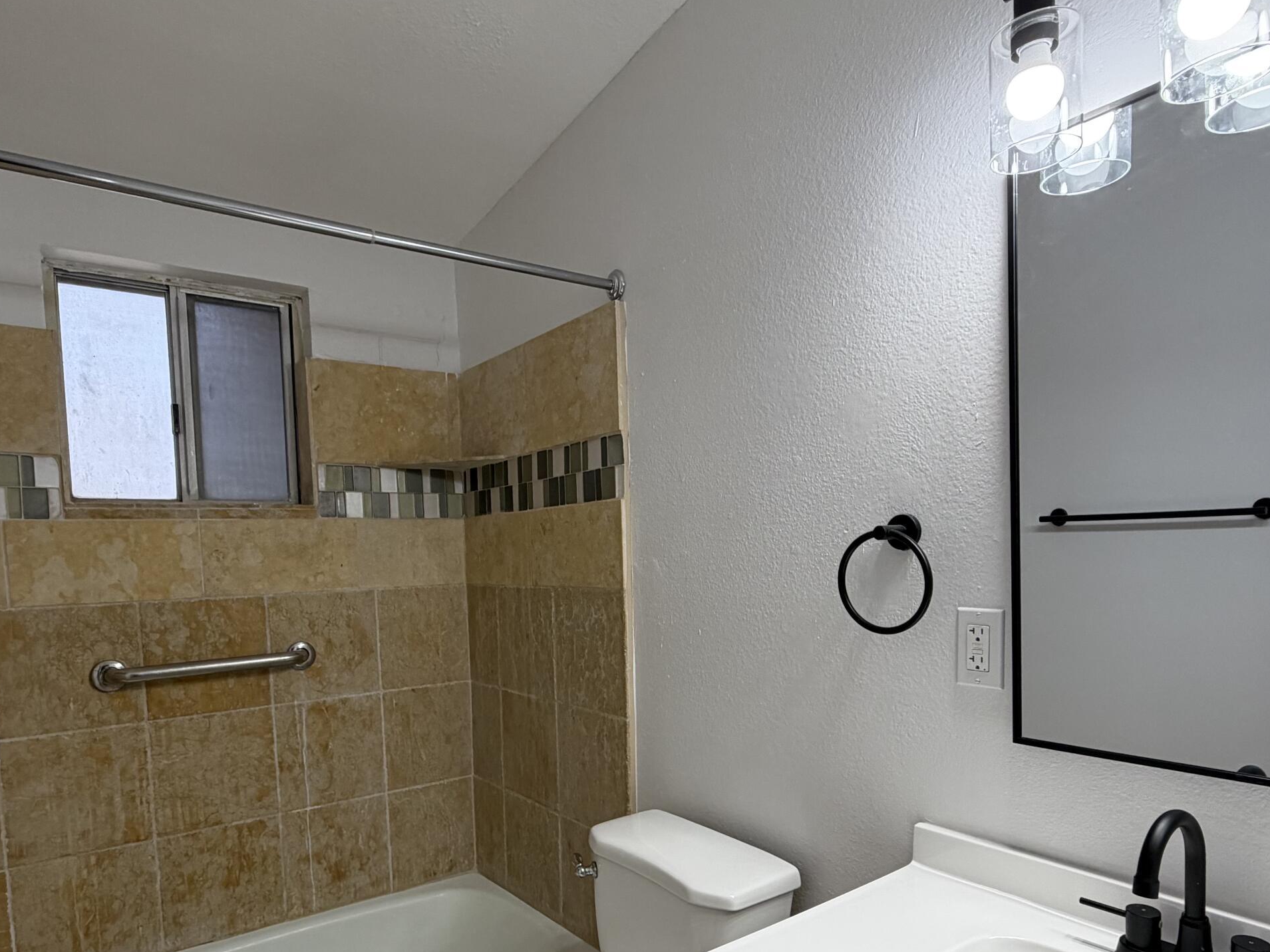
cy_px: 612
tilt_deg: -4.2
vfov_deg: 60.0
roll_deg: +2.7
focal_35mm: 22
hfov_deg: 76.3
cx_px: 596
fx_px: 807
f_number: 2.2
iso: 125
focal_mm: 2.22
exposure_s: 1/120
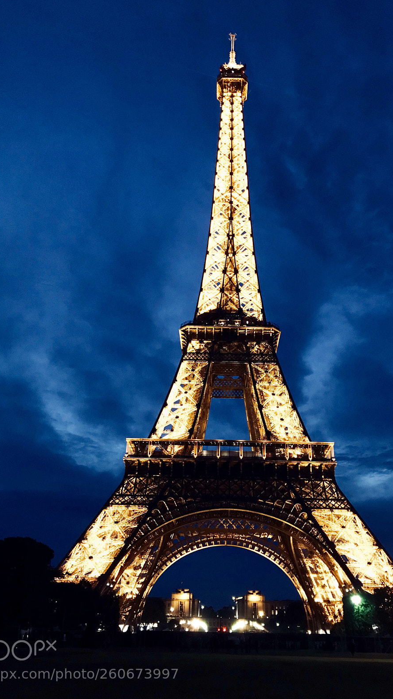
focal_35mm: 31
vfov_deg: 62.6
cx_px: 212
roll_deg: -2.4
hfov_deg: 37.8
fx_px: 574
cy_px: 353
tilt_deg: +26.6
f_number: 1.8
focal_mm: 3.99
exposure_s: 1/6
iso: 80
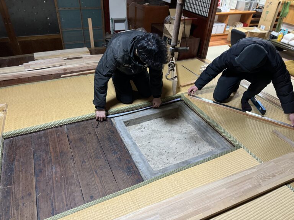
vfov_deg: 56.8
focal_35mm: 24
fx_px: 204
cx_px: 147
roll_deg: -4.3
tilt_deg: -35.2
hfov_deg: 71.6
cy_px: 110
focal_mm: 6.86
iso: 640
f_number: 1.78
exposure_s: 1/60
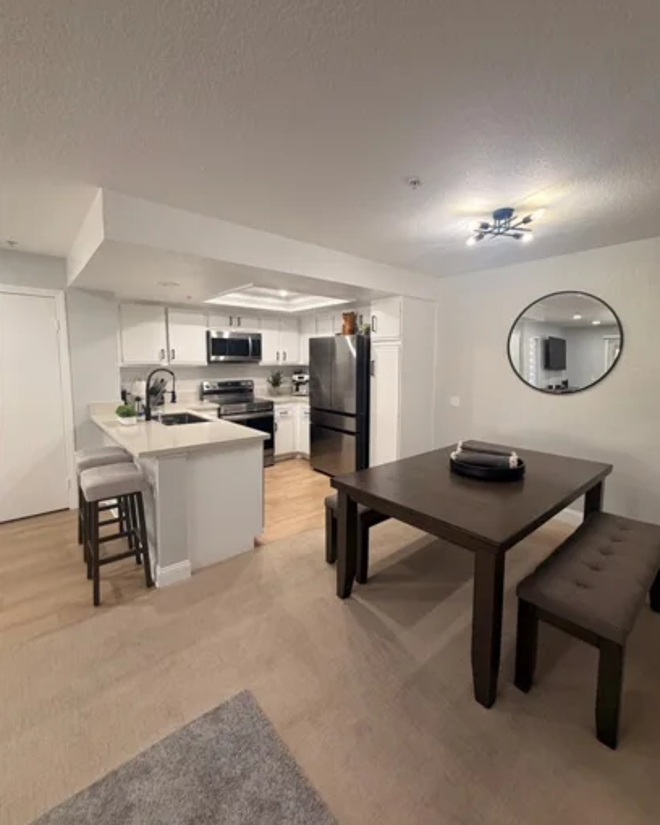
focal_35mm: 15
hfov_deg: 84.0
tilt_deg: -4.9
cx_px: 338
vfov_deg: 96.8
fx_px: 366
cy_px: 398
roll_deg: -0.3
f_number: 2.2
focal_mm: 2.22
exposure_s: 1/60
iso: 160
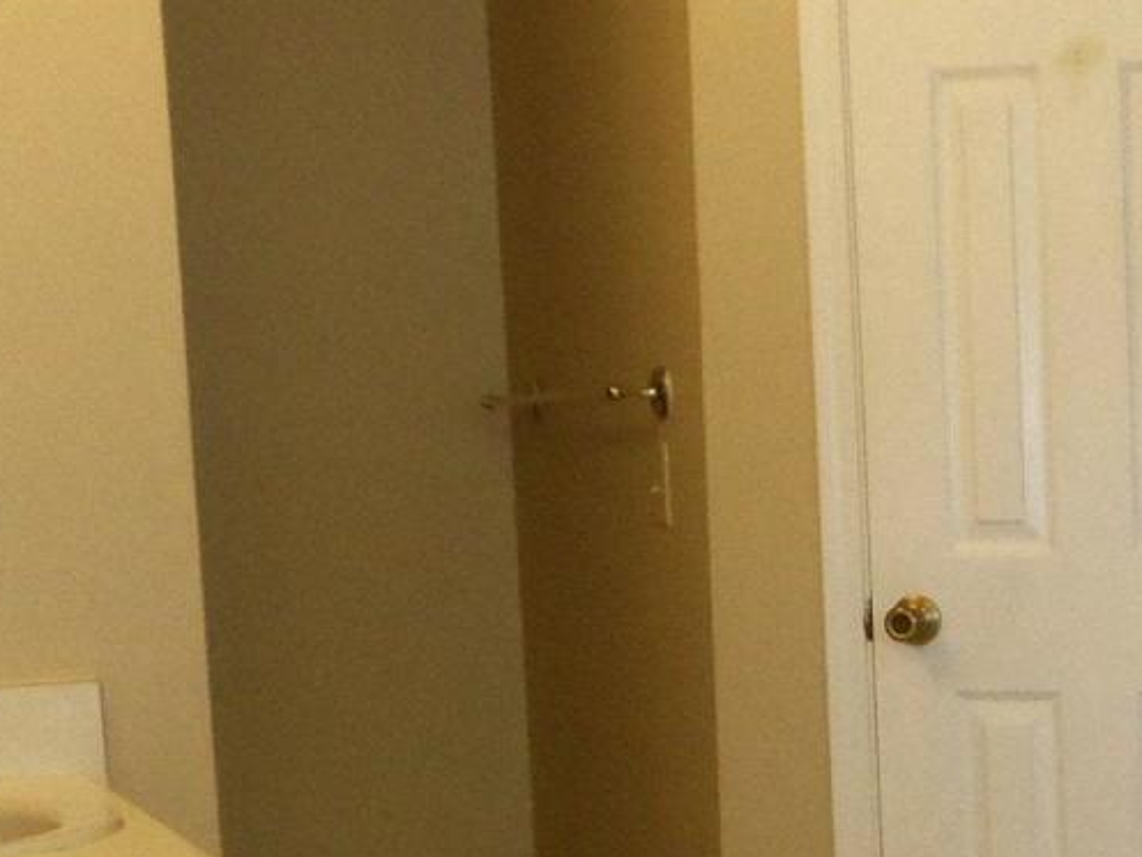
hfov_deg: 22.9
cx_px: 1426
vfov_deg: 18.7
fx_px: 2540
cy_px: 829
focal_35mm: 77
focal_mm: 5.1
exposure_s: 1/60
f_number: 3.3
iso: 200
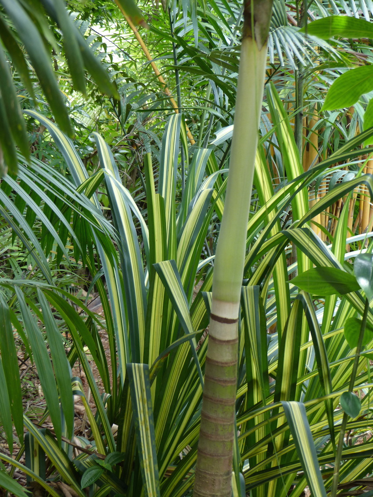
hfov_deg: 16.2
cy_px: 248
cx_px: 186
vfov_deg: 21.5
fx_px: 1308
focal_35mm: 91
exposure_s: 1/80
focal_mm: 16.4
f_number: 2.8
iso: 100
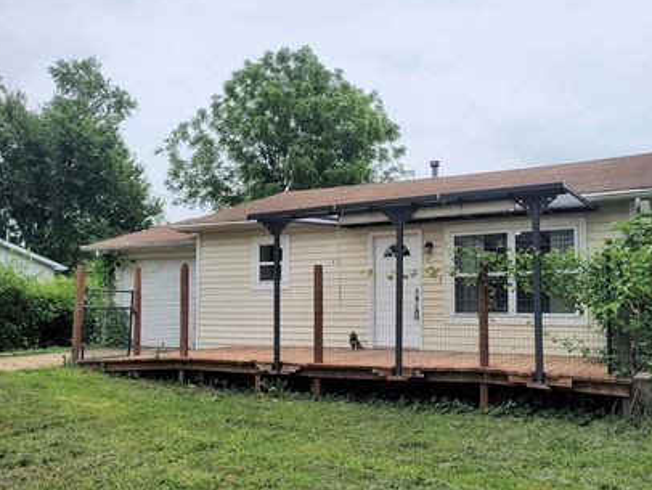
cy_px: 279
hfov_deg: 56.6
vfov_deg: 44.1
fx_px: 603
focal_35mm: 32
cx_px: 363
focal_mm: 5.4
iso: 40
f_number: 1.8
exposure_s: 1/667
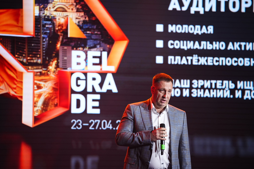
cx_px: 127
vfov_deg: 7.8
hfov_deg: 11.7
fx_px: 1242
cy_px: 84
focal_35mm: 176
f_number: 2.8
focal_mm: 176
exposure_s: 1/200
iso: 640
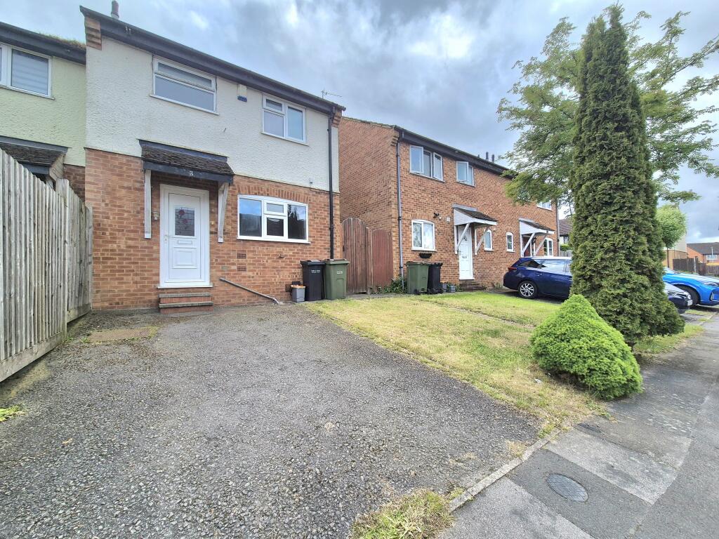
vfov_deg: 89.9
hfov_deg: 106.2
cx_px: 360
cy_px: 270
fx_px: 270
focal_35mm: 13
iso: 50
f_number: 2.2
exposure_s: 1/1429
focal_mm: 2.2
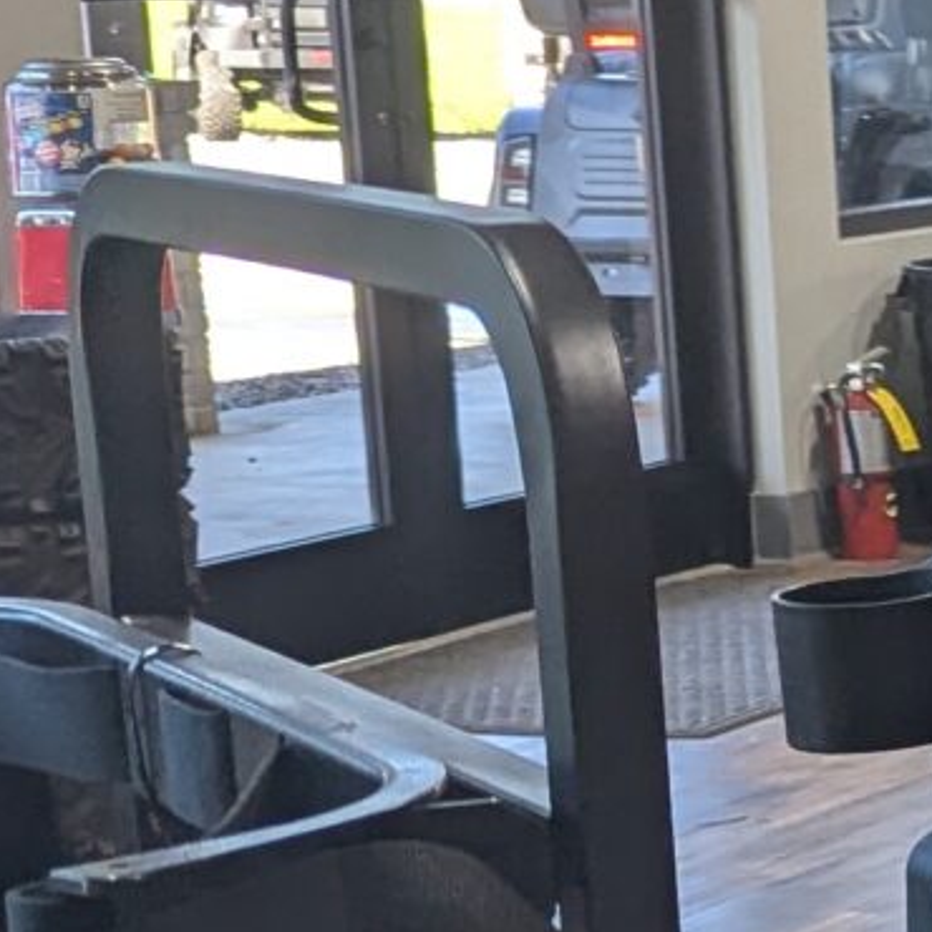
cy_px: 766
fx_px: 4478
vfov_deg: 11.8
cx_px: 2438
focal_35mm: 147
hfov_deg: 10.0
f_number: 1.85
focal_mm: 6.81
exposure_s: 1/89.3
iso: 62
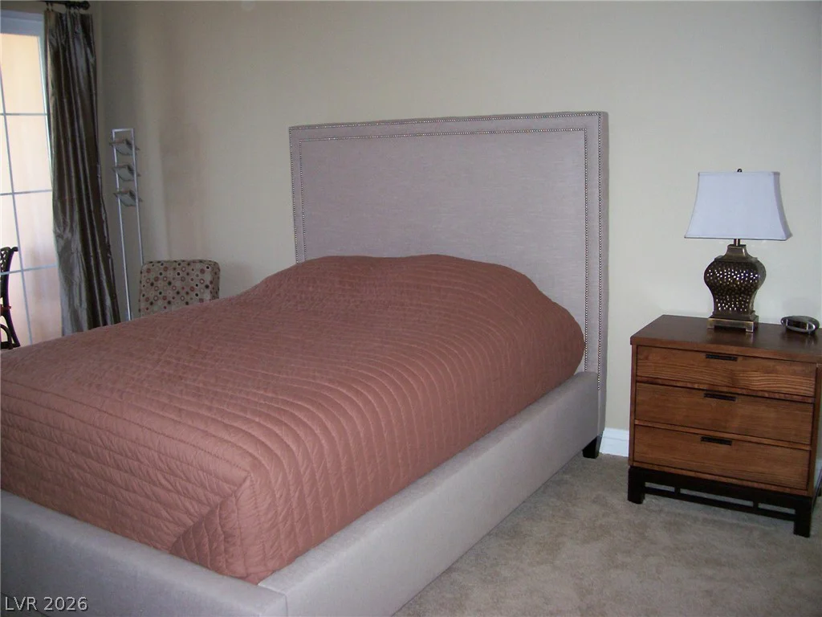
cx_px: 411
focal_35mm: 34
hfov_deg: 54.0
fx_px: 807
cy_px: 308
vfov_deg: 41.8
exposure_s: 1/112
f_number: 2.7
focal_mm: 5.6
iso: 140
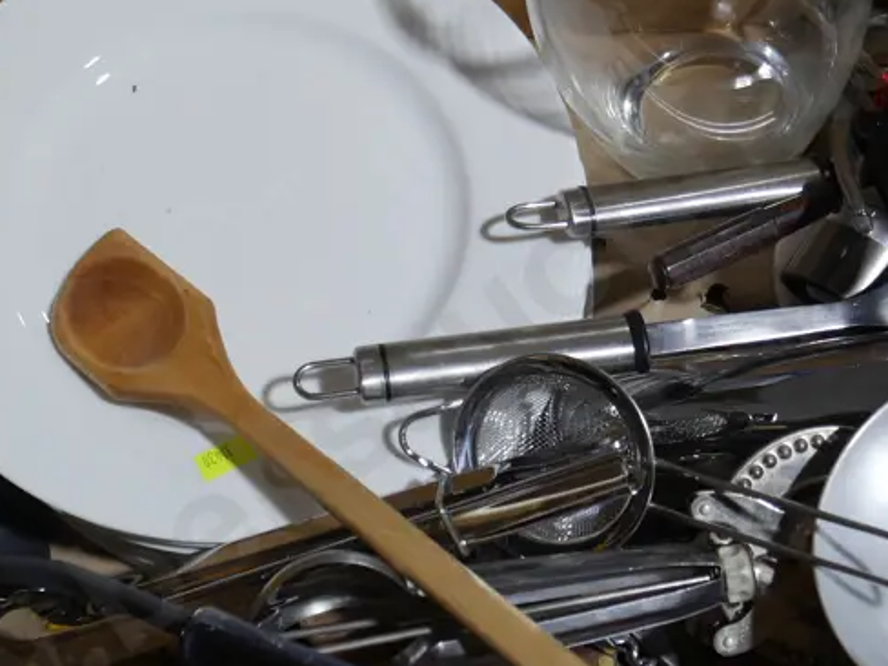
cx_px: 504
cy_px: 318
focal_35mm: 63
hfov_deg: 30.7
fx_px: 1616
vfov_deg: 23.3
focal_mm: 15
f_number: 3.6
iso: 200
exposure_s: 1/100
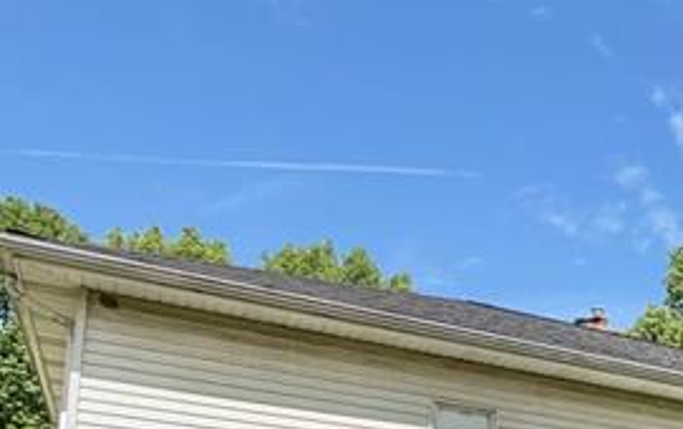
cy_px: 591
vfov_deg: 20.7
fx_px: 1043
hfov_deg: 27.6
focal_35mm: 56
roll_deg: +1.0
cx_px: 968
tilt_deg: +7.3
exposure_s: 1/770
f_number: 2.2
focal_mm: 2.22
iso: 25
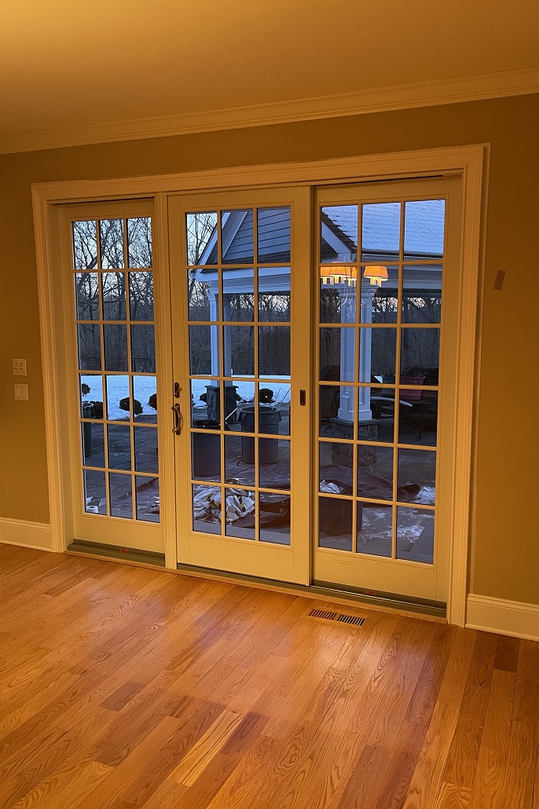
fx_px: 629
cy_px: 392
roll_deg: +0.7
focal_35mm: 28
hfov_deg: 46.3
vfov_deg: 65.5
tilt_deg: -6.2
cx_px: 297
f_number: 1.6
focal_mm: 5.1
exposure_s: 1/40
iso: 400
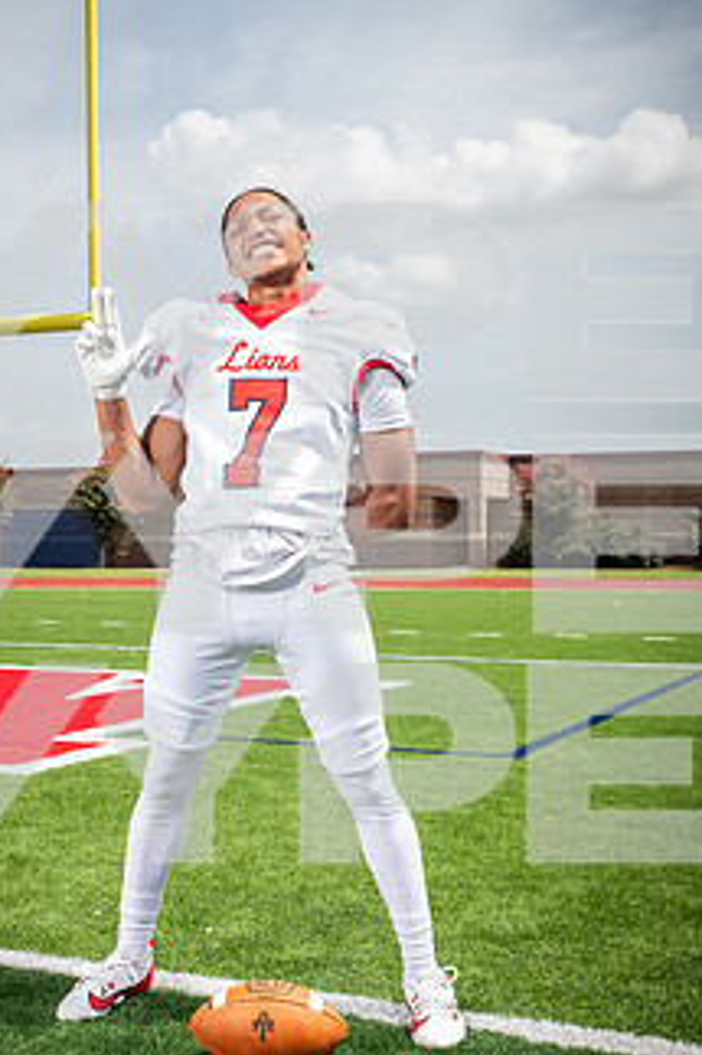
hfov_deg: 25.4
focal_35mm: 53
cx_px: 268
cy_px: 536
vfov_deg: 37.5
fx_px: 1552
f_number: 7.1
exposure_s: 1/500
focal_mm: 38
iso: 200
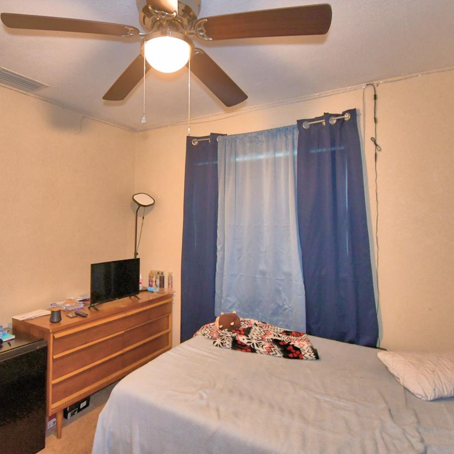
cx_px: 183
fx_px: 312
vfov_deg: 72.1
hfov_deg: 71.4
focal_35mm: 21
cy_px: 213
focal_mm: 10
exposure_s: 1/30
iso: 1250
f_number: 4.5
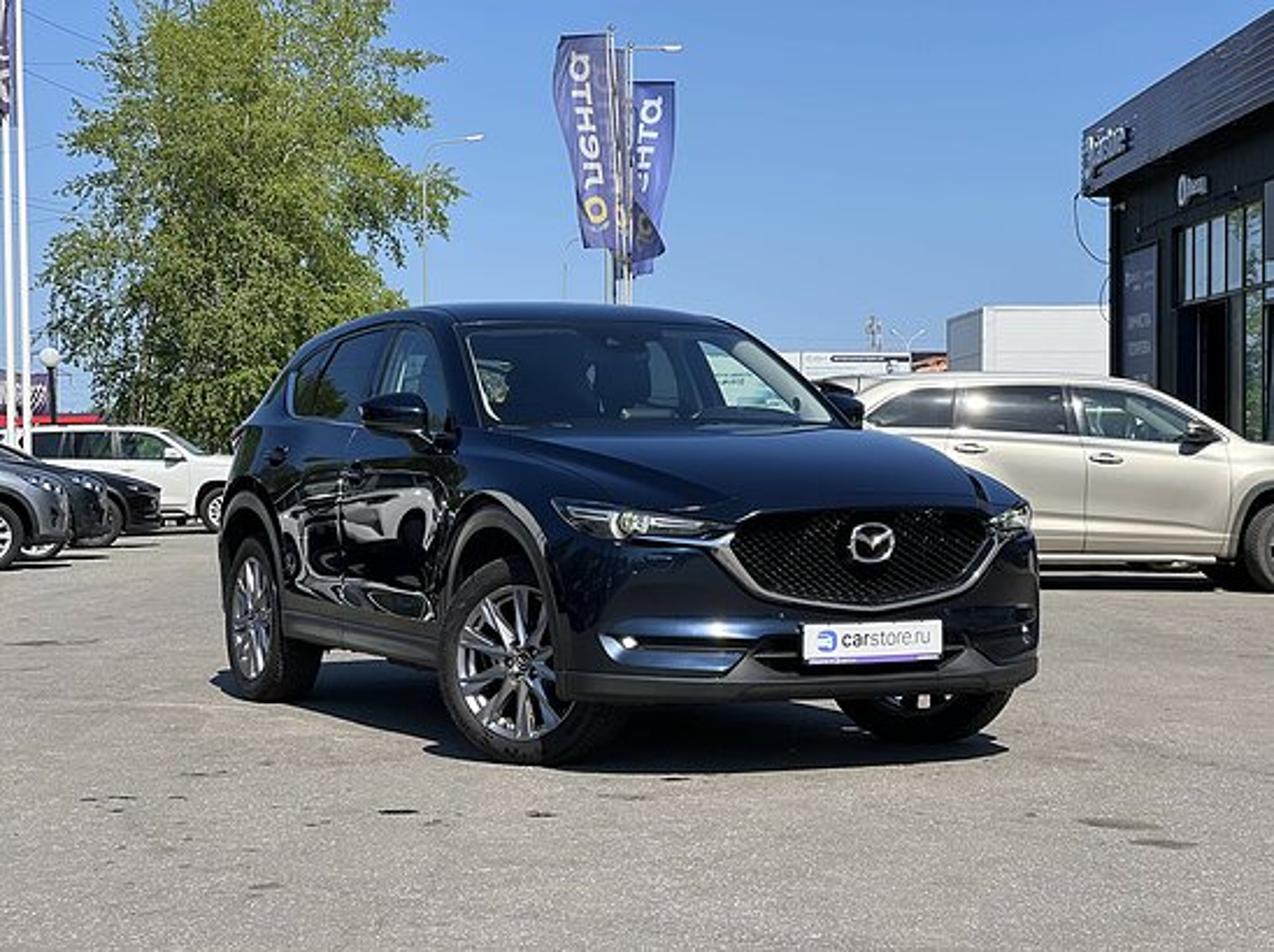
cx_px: 637
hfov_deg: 25.4
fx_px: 2831
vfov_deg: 19.1
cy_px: 476
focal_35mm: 77
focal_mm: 9
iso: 32
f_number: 2.8
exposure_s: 1/779
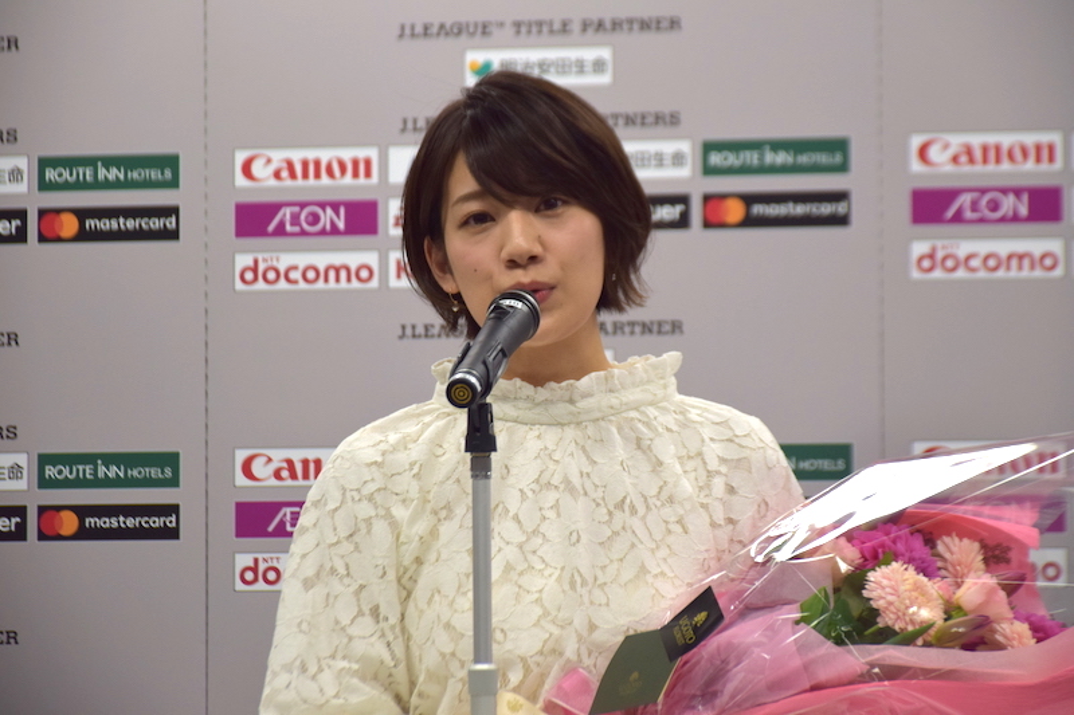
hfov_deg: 11.2
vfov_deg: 7.5
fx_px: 5458
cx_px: 537
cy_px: 358
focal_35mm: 183
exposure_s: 1/125
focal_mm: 122
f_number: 5.6
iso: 400
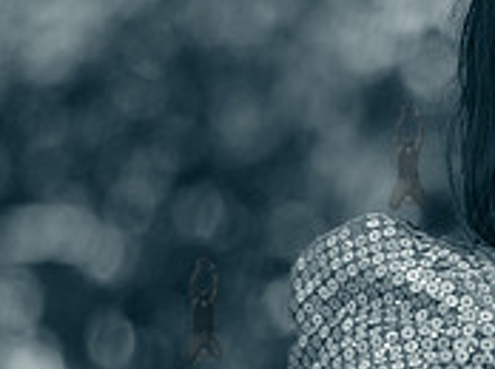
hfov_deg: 4.8
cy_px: 292
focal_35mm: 411
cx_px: 777
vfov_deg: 3.6
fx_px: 5869
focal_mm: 112
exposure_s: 1/2500
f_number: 2.8
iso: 200
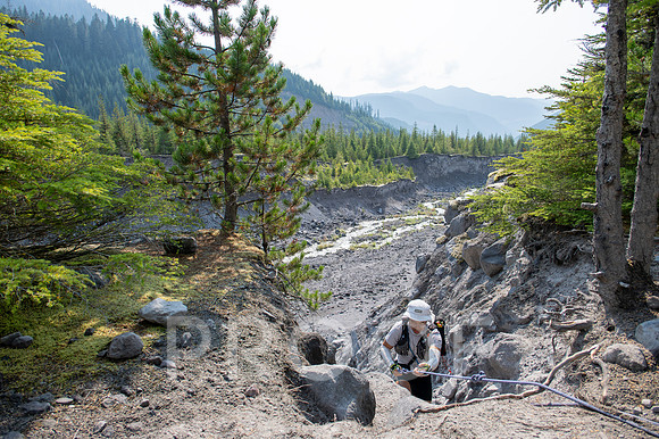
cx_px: 330
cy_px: 220
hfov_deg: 73.8
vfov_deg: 53.1
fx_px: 439
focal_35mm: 24
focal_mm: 16
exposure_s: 1/1250
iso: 200
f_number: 5
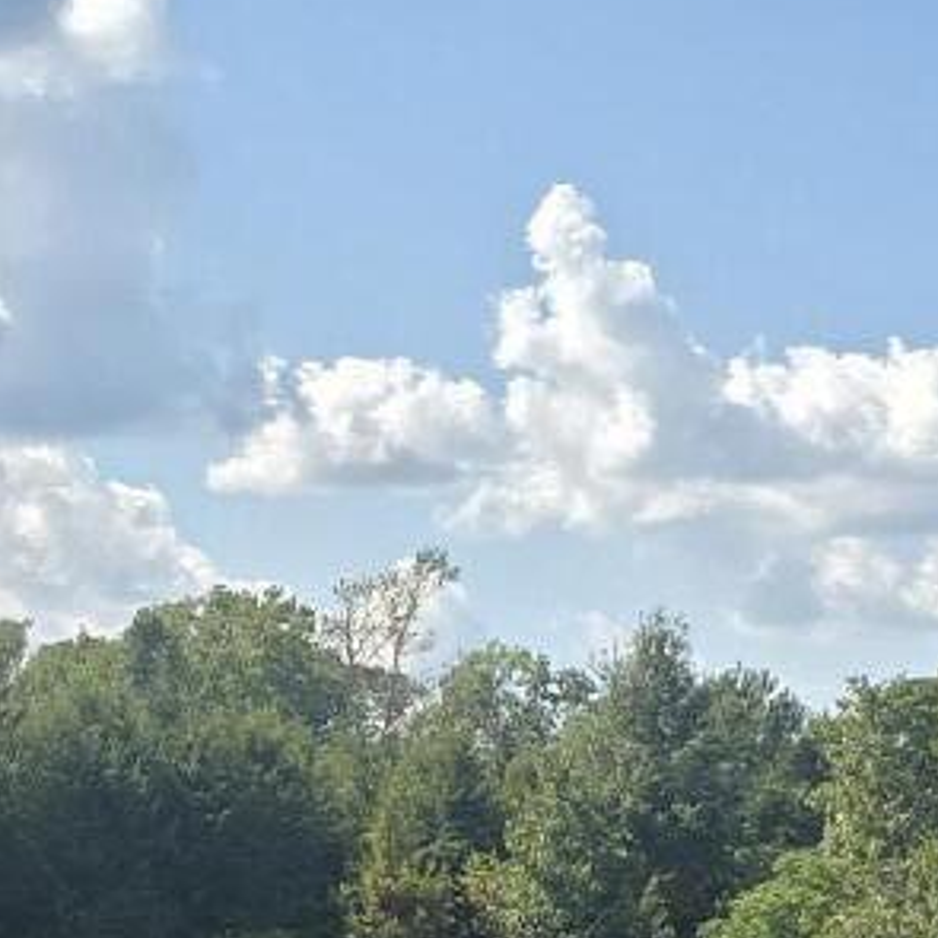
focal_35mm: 138
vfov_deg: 12.5
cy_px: 941
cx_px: 245
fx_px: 4231
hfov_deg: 12.6
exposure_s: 1/668
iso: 12
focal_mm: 6.3
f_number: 1.7
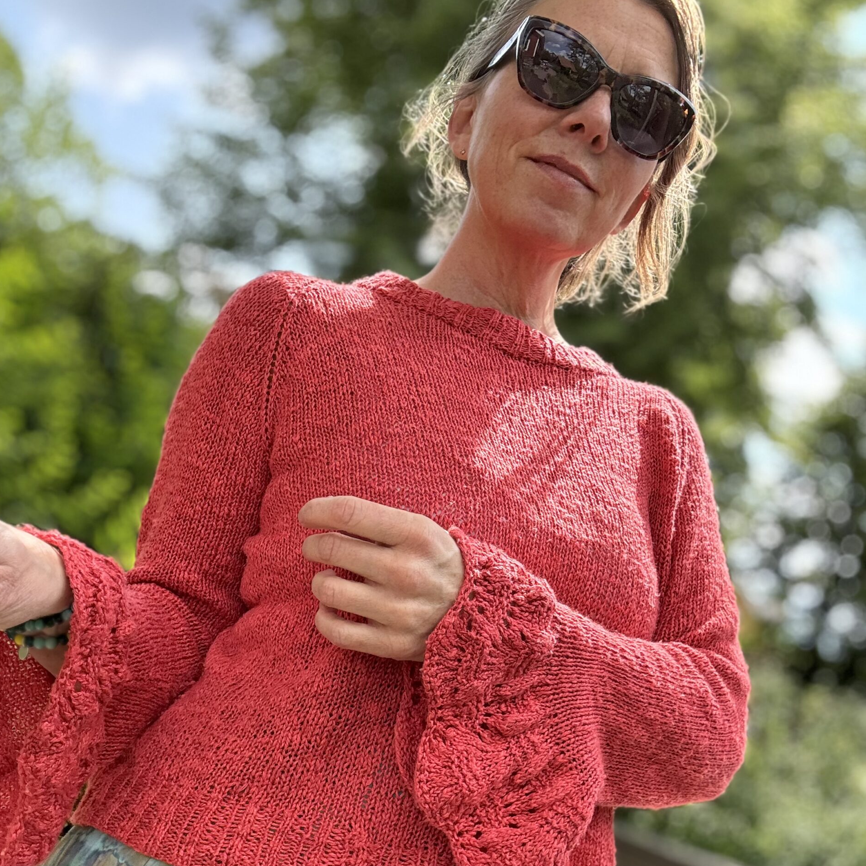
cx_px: 428
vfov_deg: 45.5
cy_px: 557
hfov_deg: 46.0
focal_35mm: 36
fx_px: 1019
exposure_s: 1/247
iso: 25
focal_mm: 2.69
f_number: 1.9
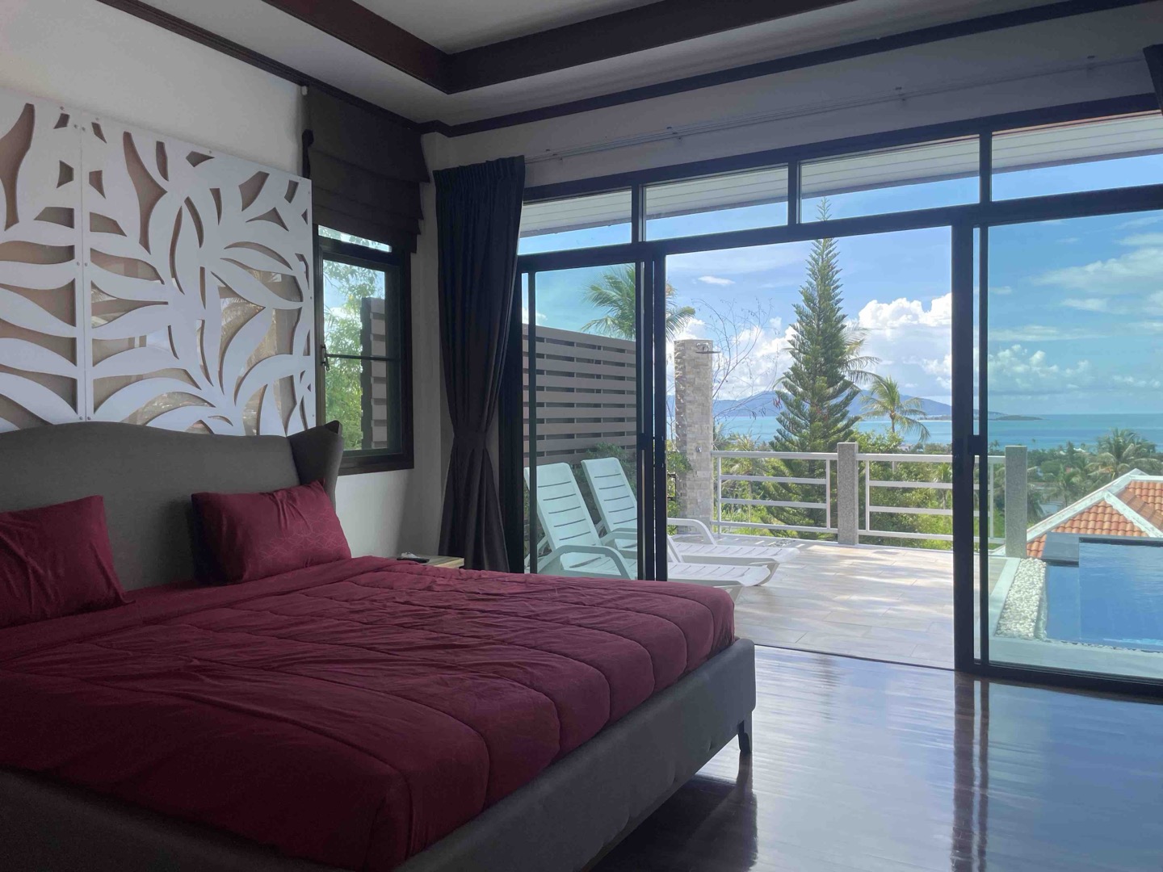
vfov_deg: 53.1
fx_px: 874
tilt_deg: -1.1
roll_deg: +0.5
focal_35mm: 26
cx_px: 582
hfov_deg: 67.3
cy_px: 436
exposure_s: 1/831
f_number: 1.6
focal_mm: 4.2
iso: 32
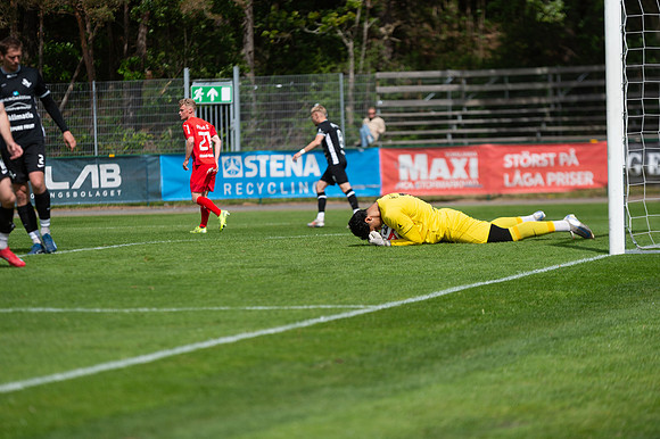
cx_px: 330
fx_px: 3451
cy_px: 220
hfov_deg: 10.9
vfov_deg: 7.3
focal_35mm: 188
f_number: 3.2
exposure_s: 1/2500
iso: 100
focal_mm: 175
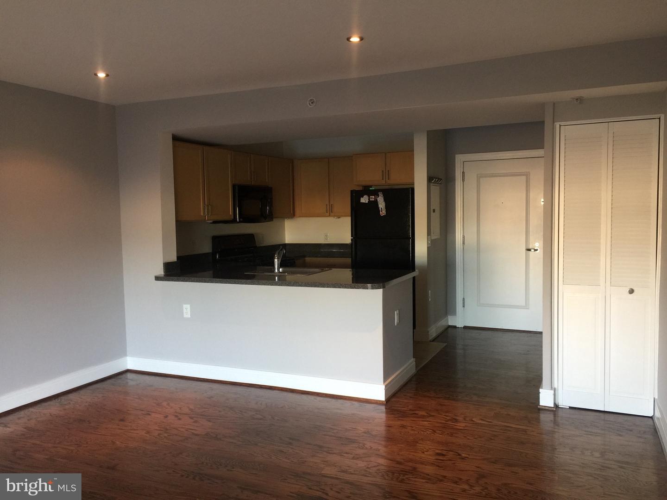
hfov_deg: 61.7
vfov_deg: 48.2
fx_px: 559
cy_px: 250
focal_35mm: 29
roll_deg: +0.9
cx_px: 334
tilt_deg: -3.5
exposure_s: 1/15
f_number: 2.2
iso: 32
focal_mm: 4.15
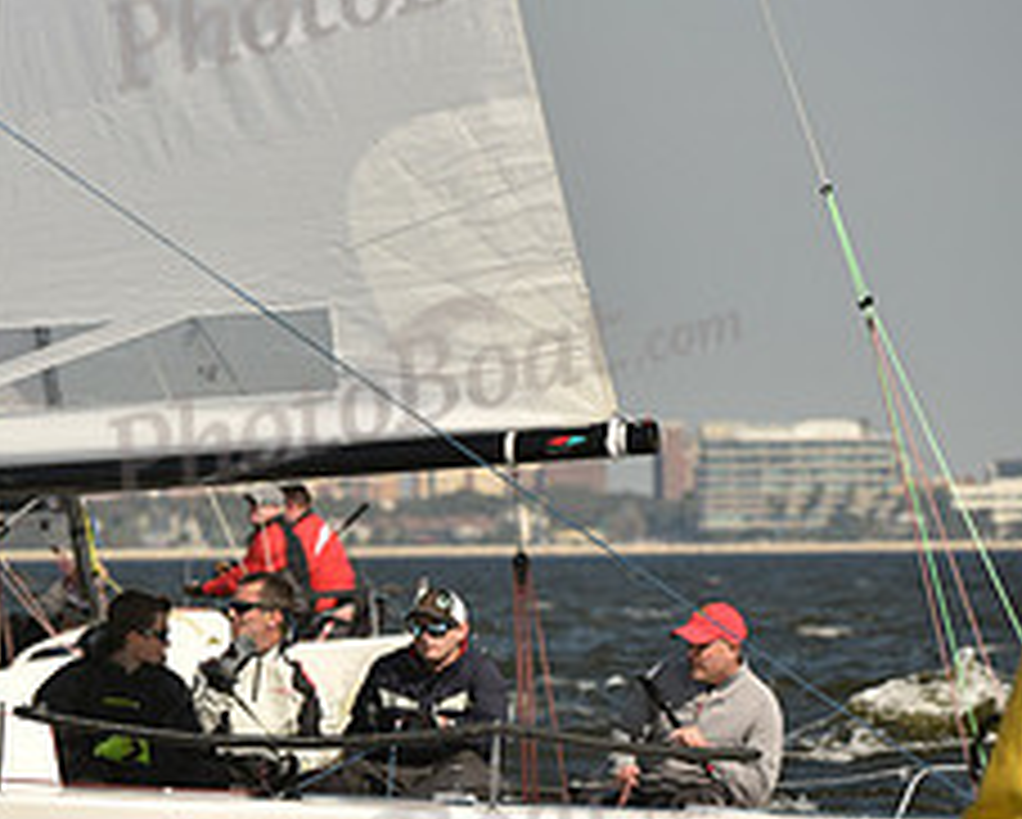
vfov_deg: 2.1
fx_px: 22493
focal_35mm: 743
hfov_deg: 2.6
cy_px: 686
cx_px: -122
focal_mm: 310
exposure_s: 1/1250
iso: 250
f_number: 8
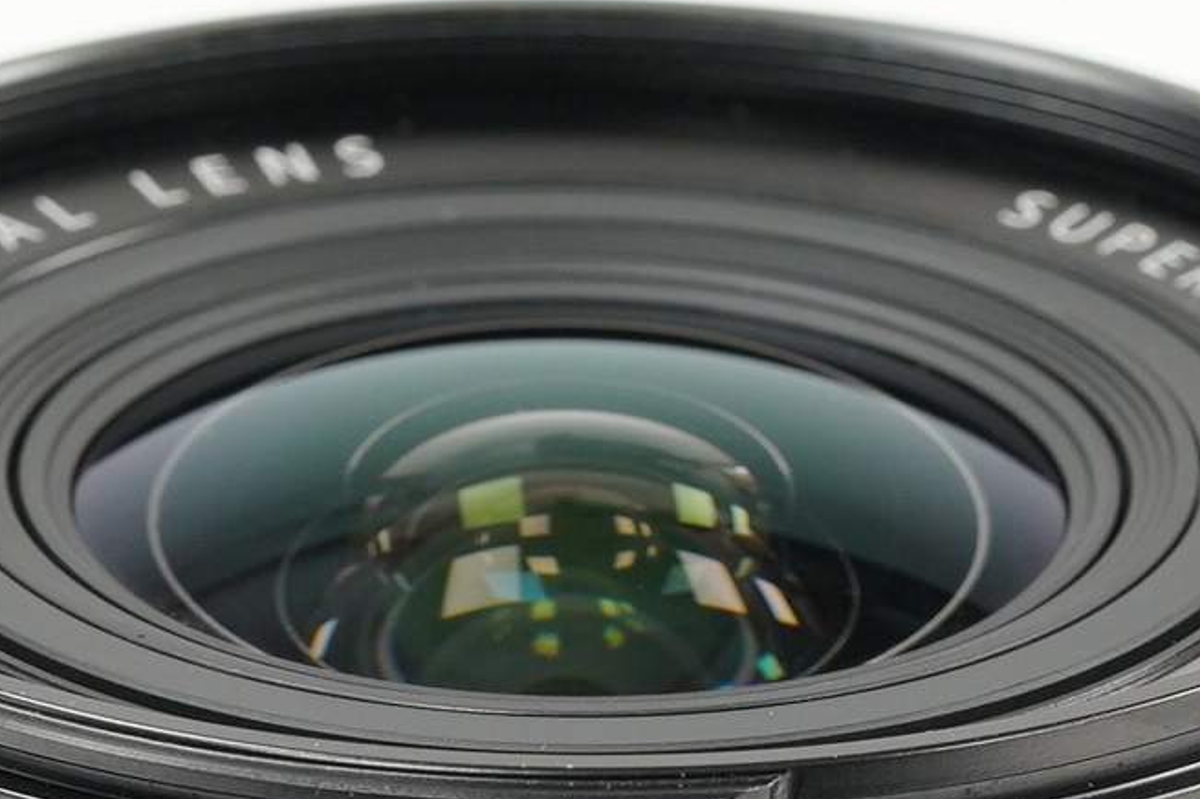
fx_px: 13759
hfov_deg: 5.0
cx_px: 603
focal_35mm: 413
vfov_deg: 3.3
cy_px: 1340
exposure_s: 1/10
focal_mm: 90
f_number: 10
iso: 1000
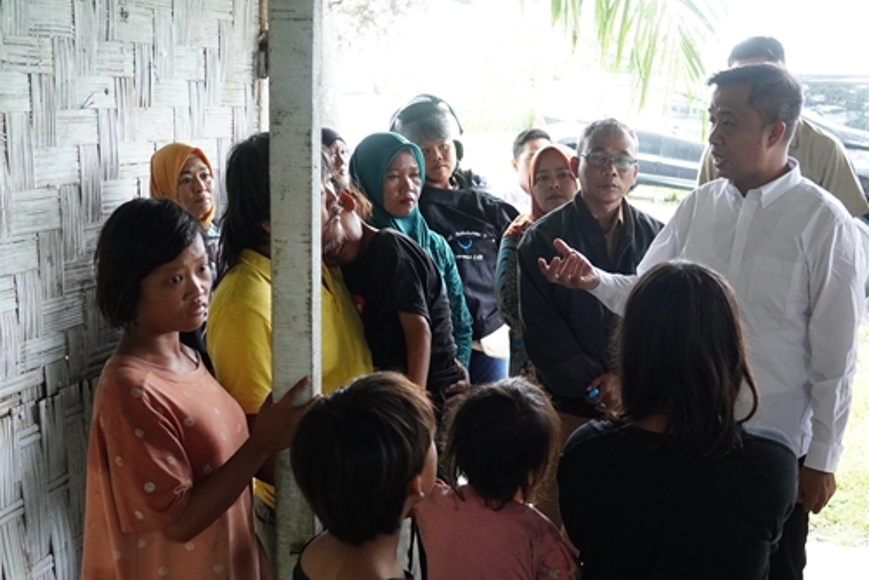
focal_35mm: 46
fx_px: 1110
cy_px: 359
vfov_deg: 29.1
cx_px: 519
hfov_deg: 42.6
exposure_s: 1/100
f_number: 4
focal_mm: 24
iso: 2500
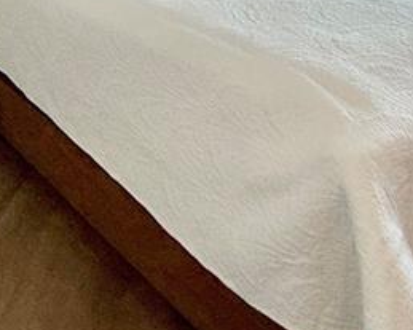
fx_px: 660
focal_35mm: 54
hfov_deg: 34.7
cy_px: -246
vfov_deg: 20.7
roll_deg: +0.2
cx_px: 244
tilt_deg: +4.5
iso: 64
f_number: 2.2
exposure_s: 1/403
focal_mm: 2.22
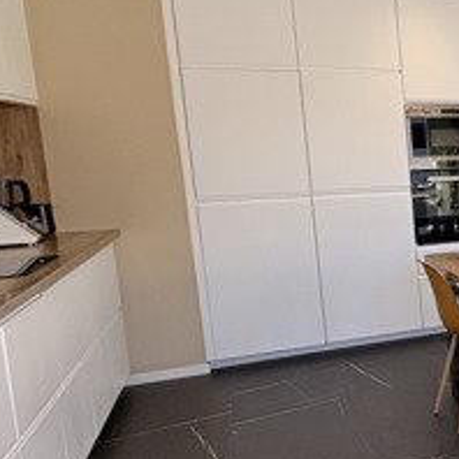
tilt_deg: -7.9
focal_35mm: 50
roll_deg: +1.9
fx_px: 750
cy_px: 239
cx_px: 760
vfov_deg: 34.0
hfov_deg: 23.5
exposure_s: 1/100
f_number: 2.2
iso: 50
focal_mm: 2.22
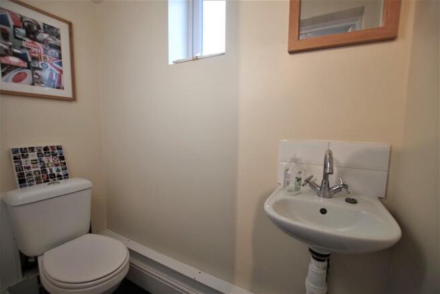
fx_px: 183
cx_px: 220
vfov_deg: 77.4
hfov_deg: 100.4
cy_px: 147
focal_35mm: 15
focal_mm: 10
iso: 200
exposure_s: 1/40
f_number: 3.5
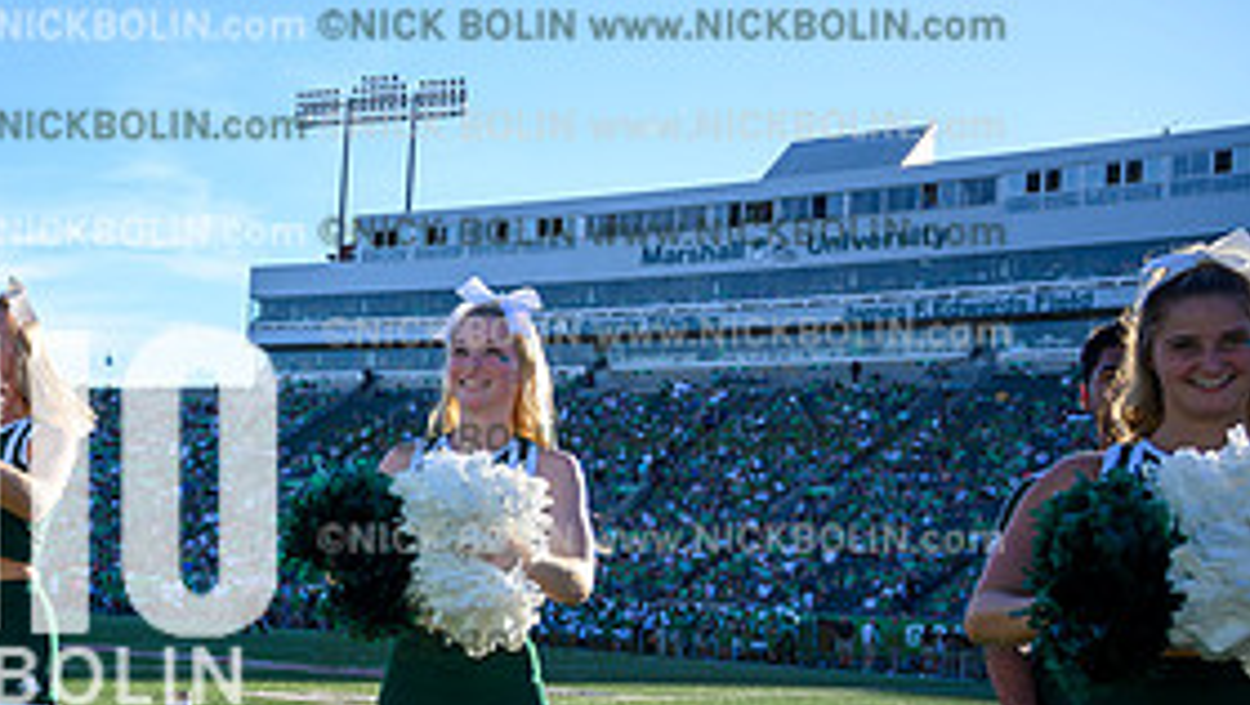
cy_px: 540
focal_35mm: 52
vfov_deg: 22.9
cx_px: -40
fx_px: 1725
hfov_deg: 35.5
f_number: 4
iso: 125
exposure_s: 1/640
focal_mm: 24
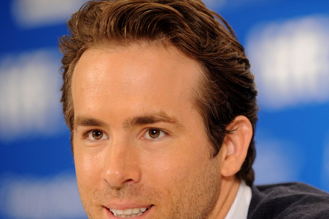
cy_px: 139
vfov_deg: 3.4
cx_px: 213
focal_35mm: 407
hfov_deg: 5.1
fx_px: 3717
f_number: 2.8
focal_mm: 300
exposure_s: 1/320
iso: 3200
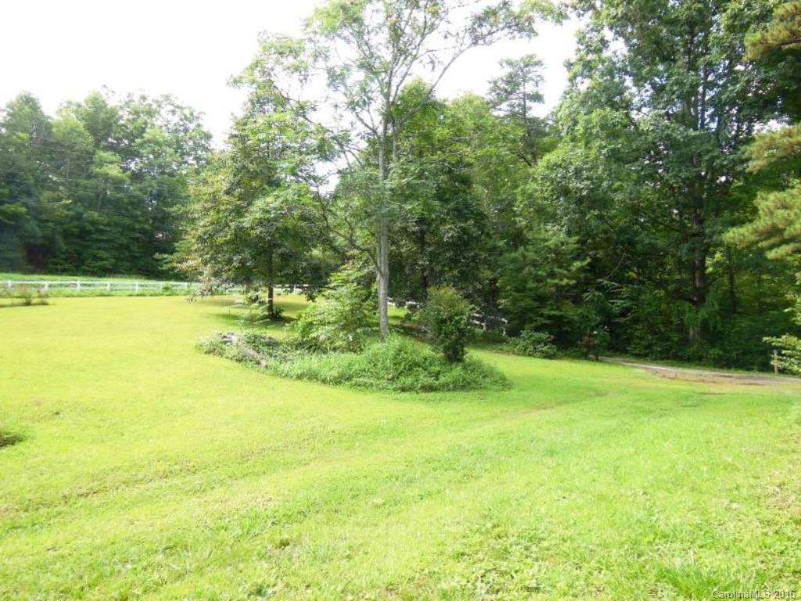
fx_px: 578
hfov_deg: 69.4
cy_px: 300
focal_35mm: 25
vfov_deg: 54.9
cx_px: 400
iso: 125
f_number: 3.5
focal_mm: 4.5
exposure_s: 1/125
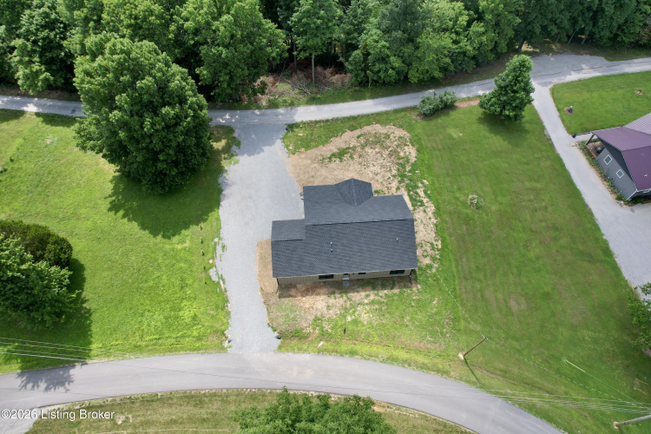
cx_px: 326
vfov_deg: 57.2
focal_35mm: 22
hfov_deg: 78.6
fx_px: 398
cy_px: 217
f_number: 2.8
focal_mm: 8.38
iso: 120
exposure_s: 1/1000
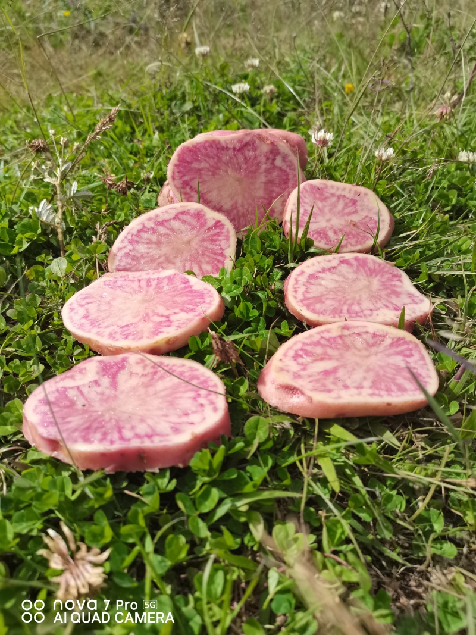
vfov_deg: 67.3
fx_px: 477
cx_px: 238
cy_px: 318
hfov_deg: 53.1
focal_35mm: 26
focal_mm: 5.58
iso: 50
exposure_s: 1/883
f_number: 1.8
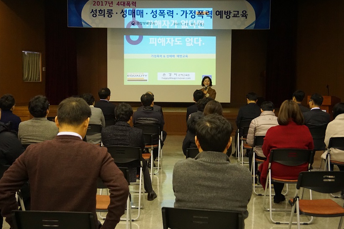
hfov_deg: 44.5
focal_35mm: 44
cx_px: 174
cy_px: 112
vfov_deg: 30.5
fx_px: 420
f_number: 4.5
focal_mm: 28
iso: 3200
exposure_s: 1/160
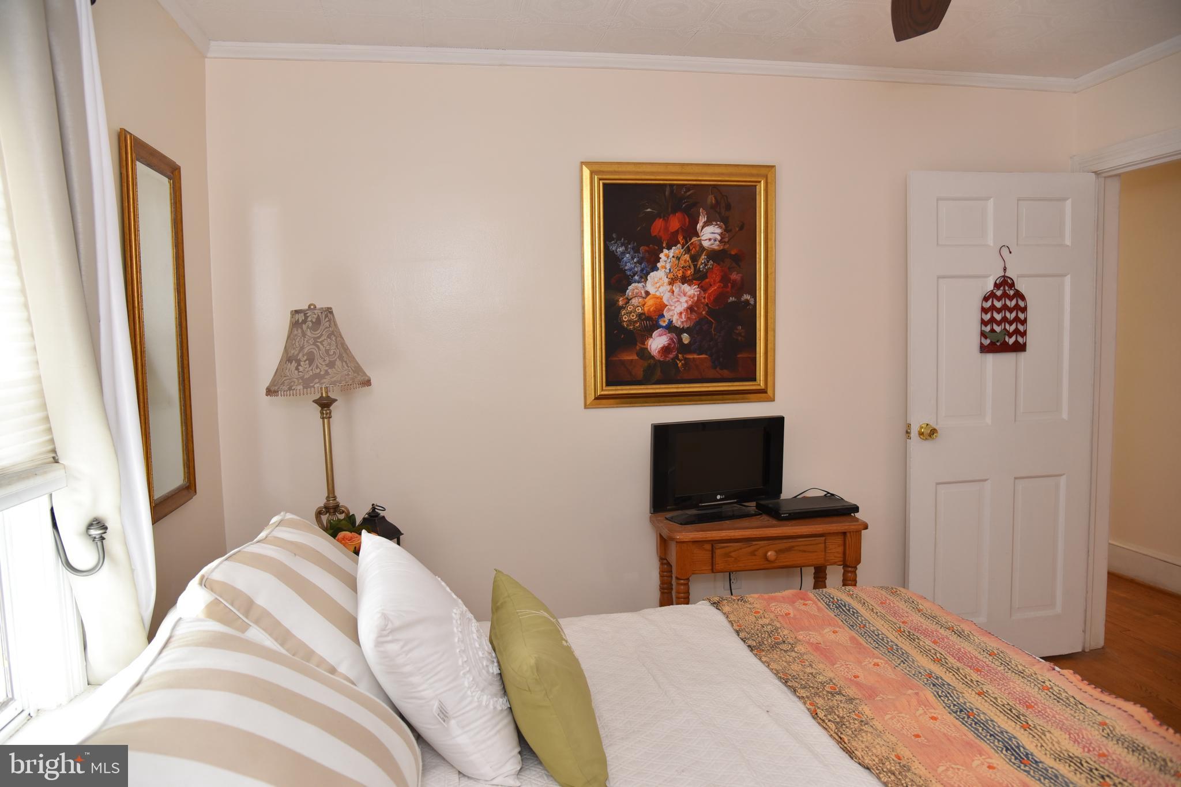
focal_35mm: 24
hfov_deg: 73.7
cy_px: 394
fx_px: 787
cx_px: 590
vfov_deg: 53.1
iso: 800
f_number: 5
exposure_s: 1/100
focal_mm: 24
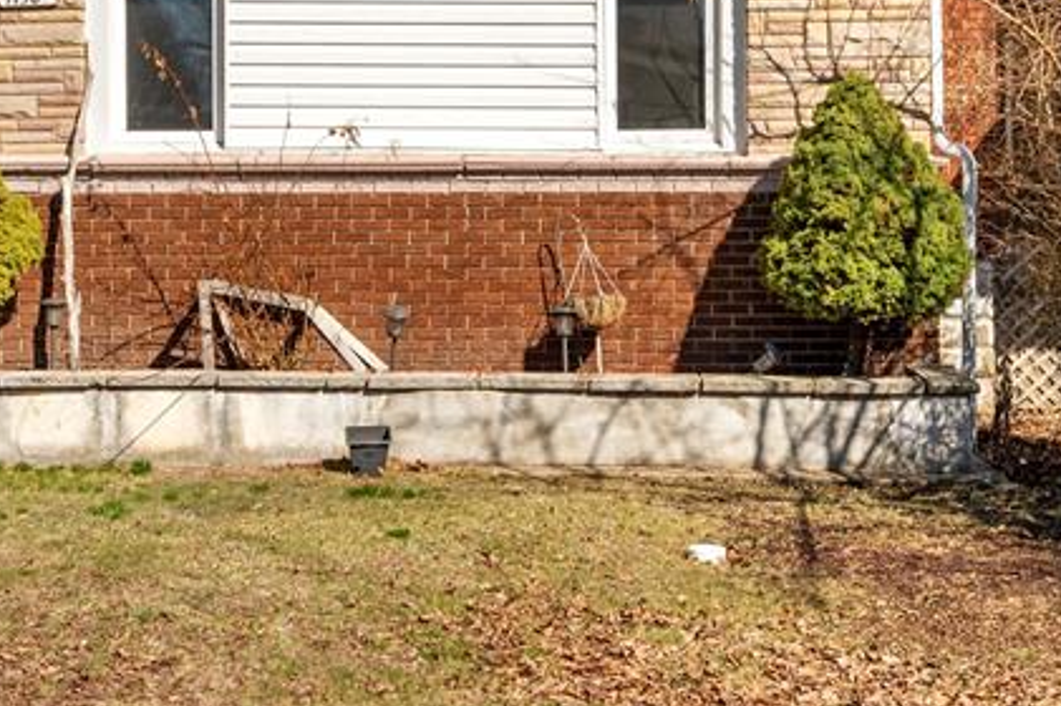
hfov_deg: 27.7
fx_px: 2150
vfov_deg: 18.0
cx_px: 524
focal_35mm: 73
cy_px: -66
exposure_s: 1/800
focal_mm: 30
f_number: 8
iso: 320
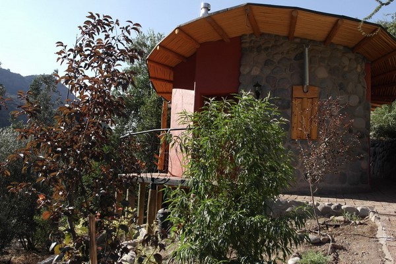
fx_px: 330
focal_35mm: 30
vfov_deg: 43.6
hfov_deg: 61.9
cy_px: 132
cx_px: 198
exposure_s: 1/320
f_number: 7.1
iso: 200
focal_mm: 20
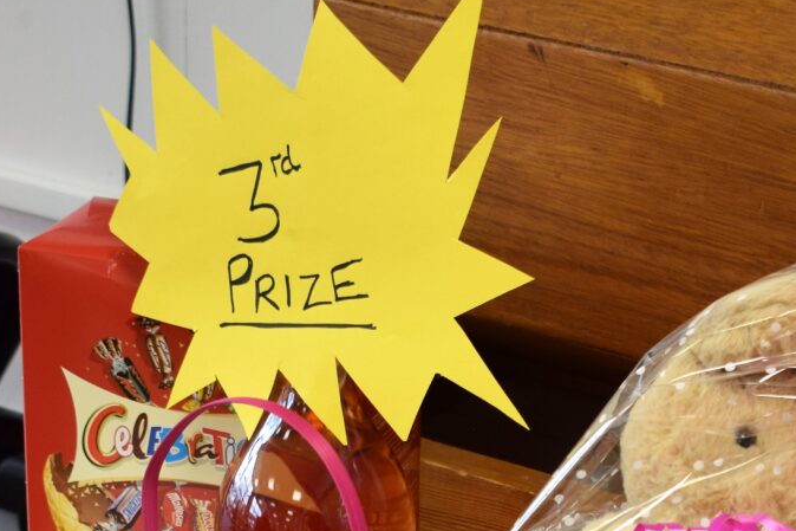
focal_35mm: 132
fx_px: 2927
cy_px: 632
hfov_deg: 15.5
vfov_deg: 10.2
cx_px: 496
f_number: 4.2
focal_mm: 31
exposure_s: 1/60
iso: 400
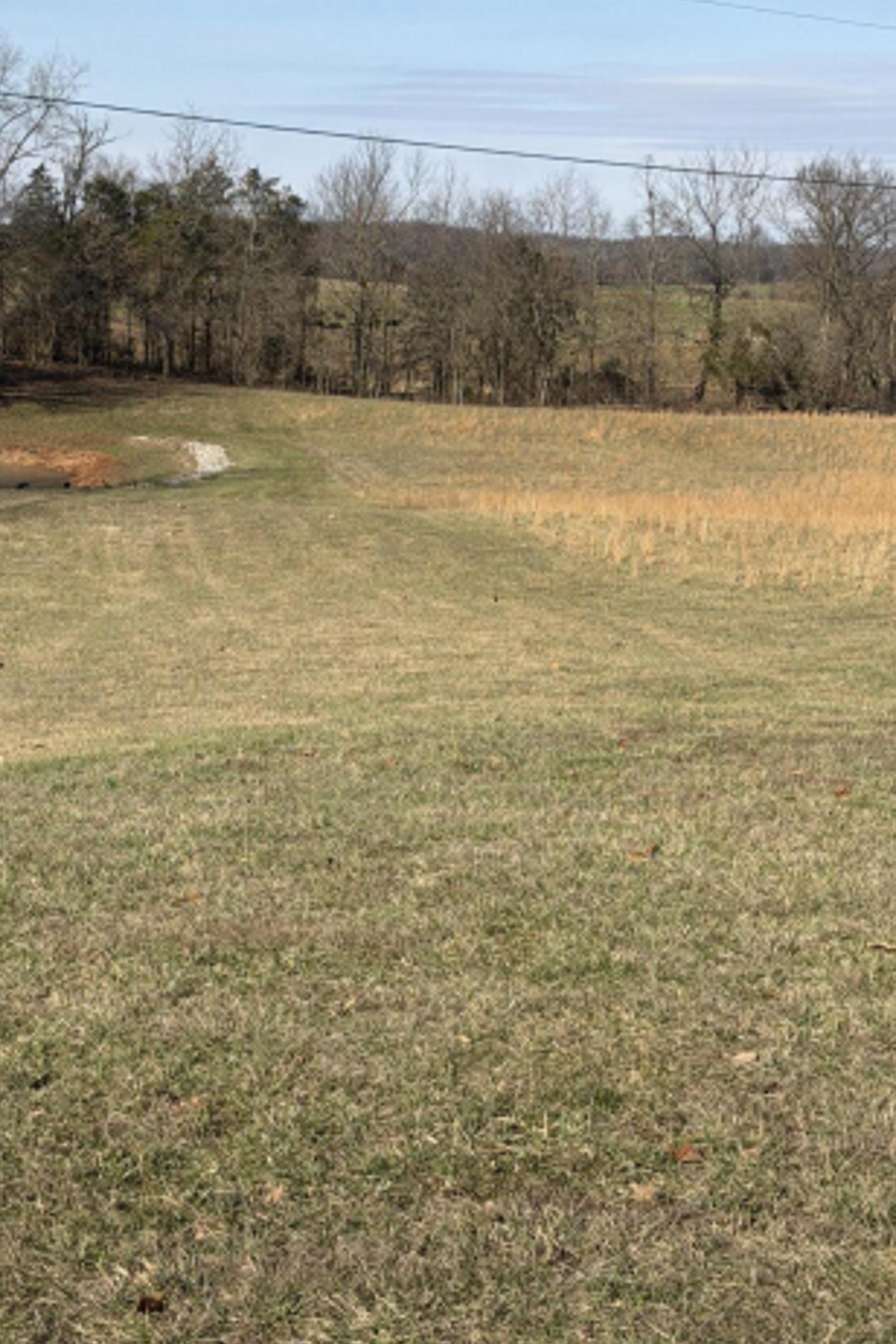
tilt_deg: -7.1
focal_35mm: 72
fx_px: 2688
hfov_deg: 18.9
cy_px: 746
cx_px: 343
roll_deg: -2.1
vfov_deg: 28.1
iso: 64
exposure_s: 1/6024
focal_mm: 6.76
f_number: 1.78
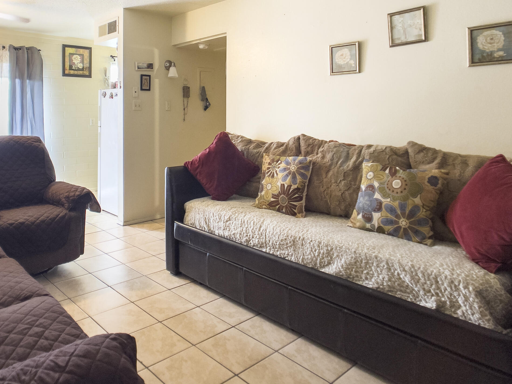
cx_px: 165
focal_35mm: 41
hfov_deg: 45.0
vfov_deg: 34.7
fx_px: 607
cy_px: 120
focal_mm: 5.1
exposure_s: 1/60
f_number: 1.6
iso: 400
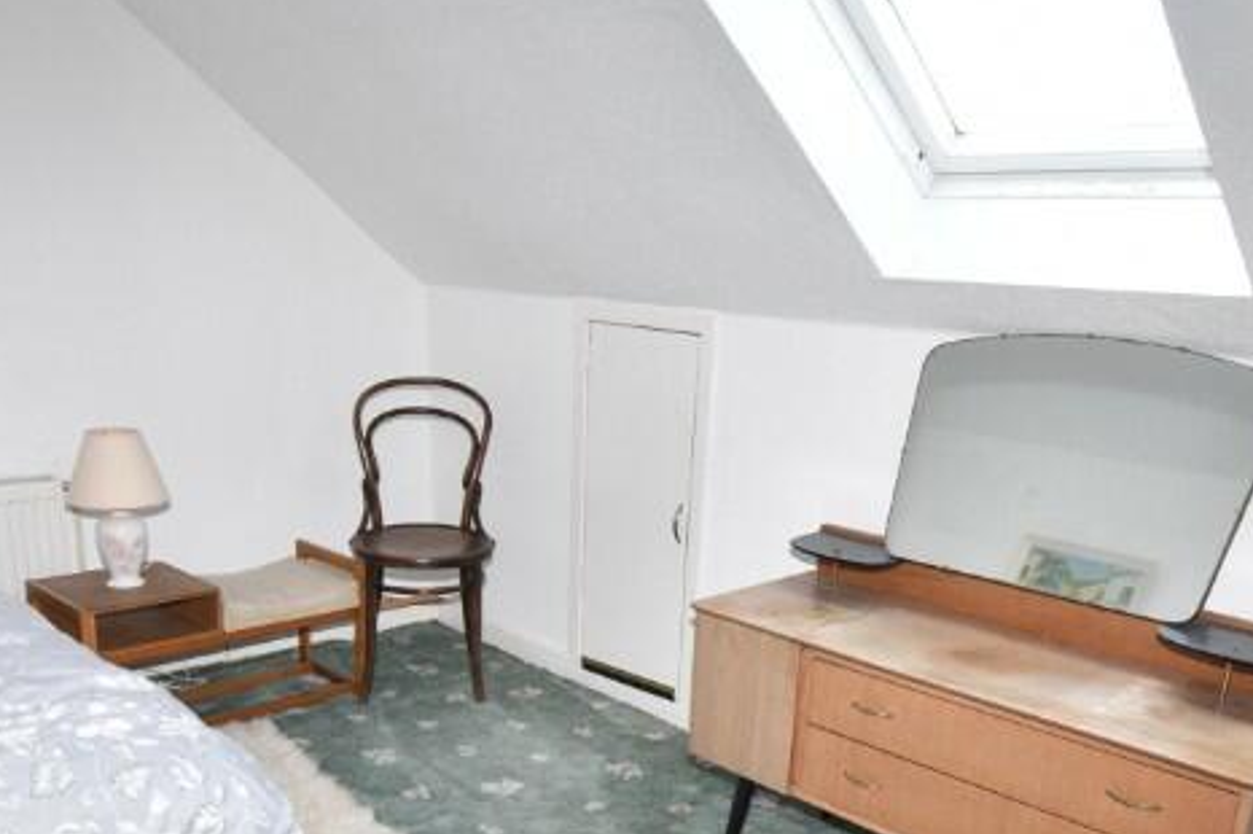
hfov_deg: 57.2
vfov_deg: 38.7
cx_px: 589
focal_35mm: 33
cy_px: 644
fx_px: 1148
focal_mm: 10
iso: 800
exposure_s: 1/160
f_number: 4.5
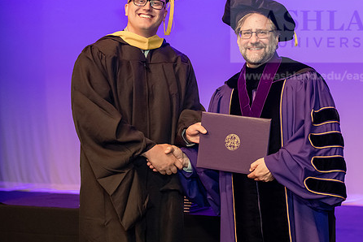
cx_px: 206
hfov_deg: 22.3
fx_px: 918
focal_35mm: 91
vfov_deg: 15.0
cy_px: 93
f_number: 4
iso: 3200
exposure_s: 1/200
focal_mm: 70
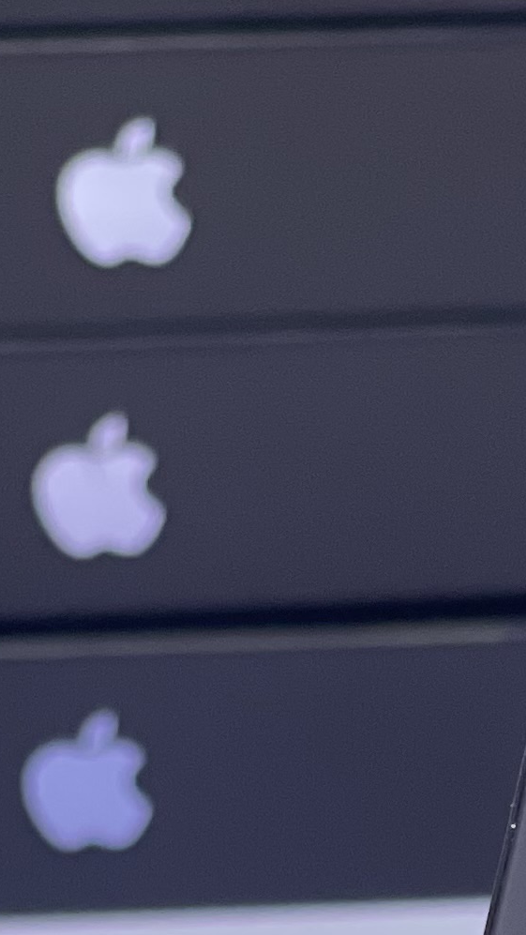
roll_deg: +0.0
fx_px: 6991
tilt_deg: -22.3
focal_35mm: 282
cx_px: 984
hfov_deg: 4.3
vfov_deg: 7.5
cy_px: 1289
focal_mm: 7.5
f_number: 2.2
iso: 160
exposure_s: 1/33
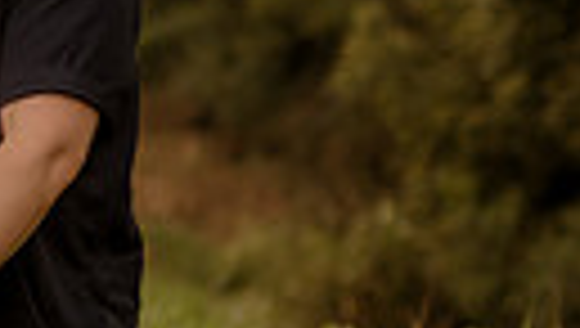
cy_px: 157
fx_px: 4220
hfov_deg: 7.8
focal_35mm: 274
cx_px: -90
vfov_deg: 4.5
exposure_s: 1/640
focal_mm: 50
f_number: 1.8
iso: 125
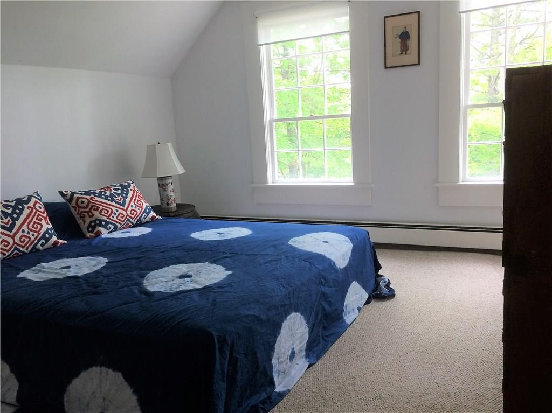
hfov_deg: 61.7
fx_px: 462
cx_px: 276
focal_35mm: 29
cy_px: 206
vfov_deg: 48.2
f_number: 2.2
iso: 64
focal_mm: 4.15
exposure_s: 1/30
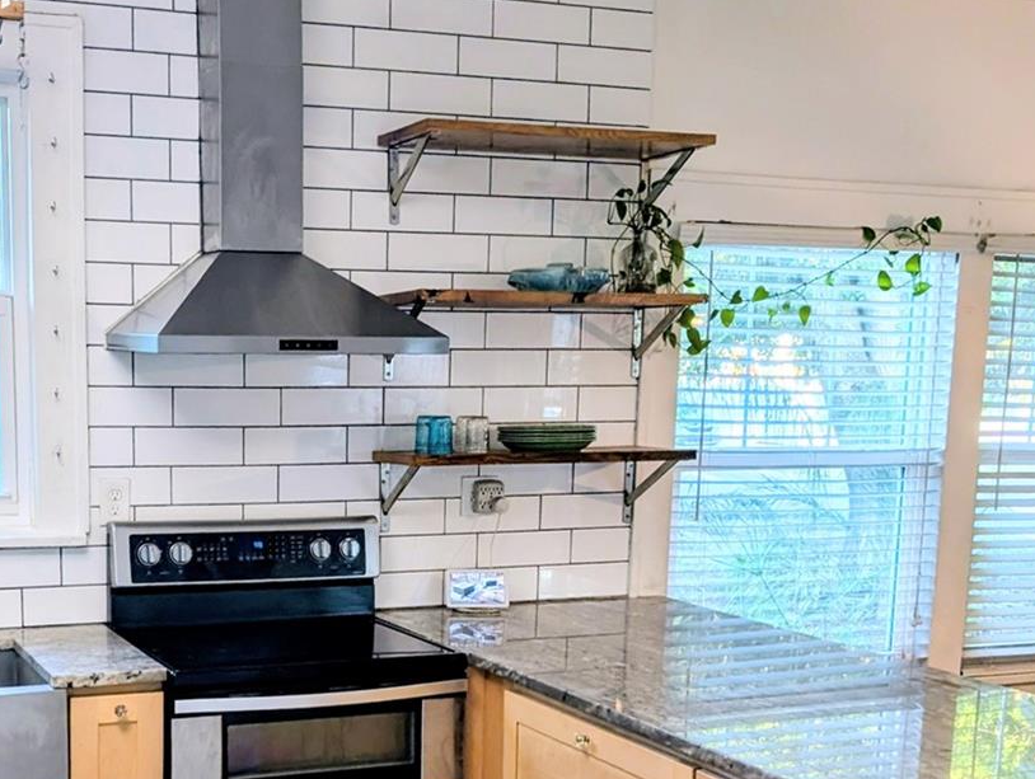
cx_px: 317
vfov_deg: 30.1
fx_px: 1407
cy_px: 637
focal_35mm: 47
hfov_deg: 39.7
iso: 24
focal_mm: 6.9
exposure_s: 1/187
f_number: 1.68
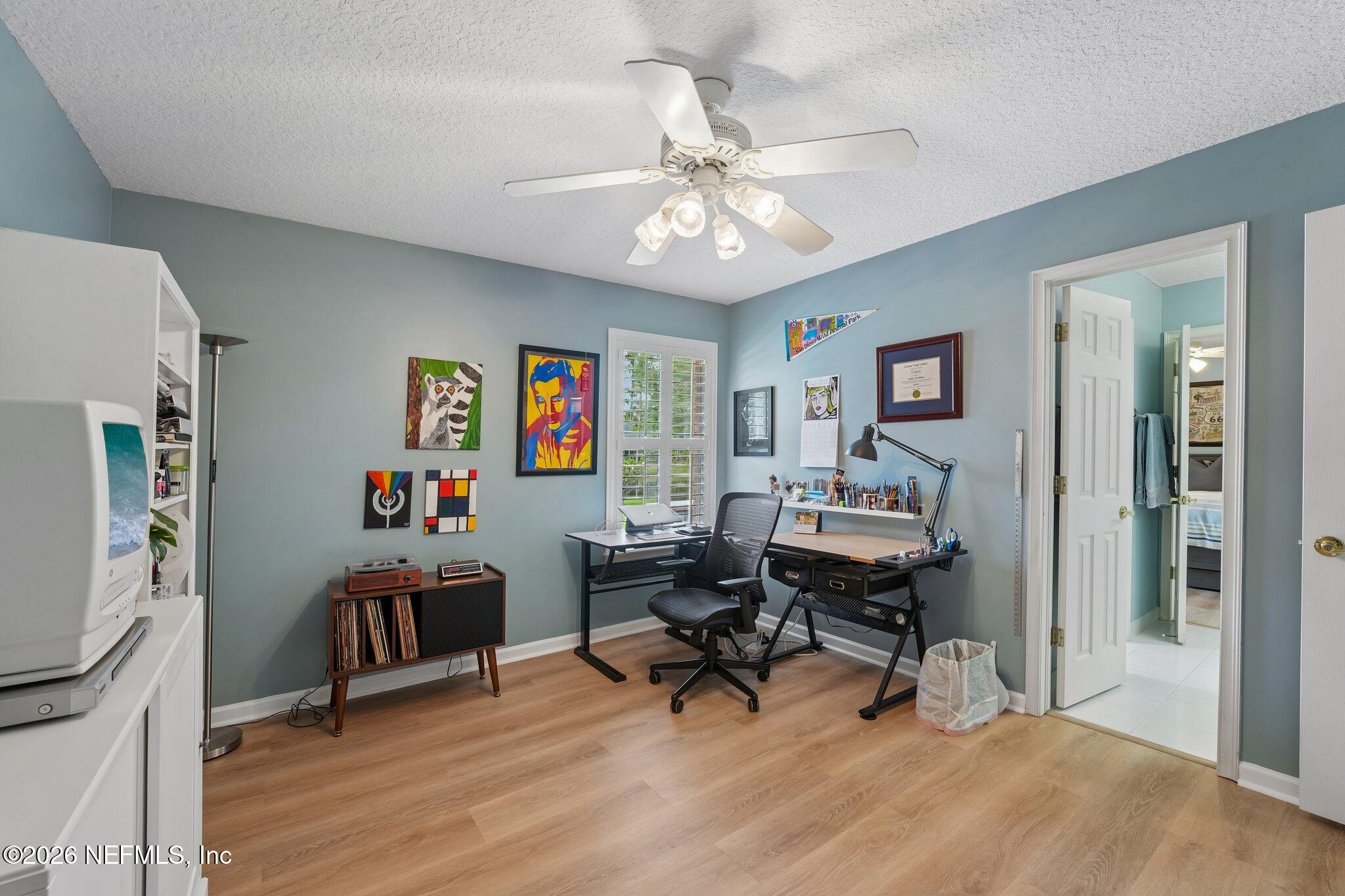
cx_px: 672
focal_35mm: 14
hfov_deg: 104.3
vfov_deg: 81.2
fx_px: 523
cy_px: 448
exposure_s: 1/5
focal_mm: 14
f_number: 11
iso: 320
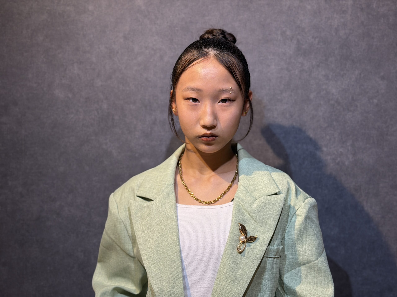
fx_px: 550
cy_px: 148
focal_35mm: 48
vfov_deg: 30.3
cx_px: 198
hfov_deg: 39.7
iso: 80
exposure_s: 1/100
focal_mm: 6.76
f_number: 1.78
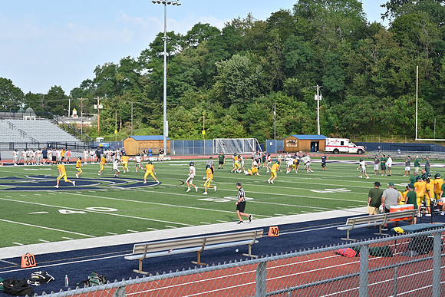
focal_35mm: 57
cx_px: 222
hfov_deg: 35.0
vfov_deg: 23.8
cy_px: 148
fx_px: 705
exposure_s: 1/800
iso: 140
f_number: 4
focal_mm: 38
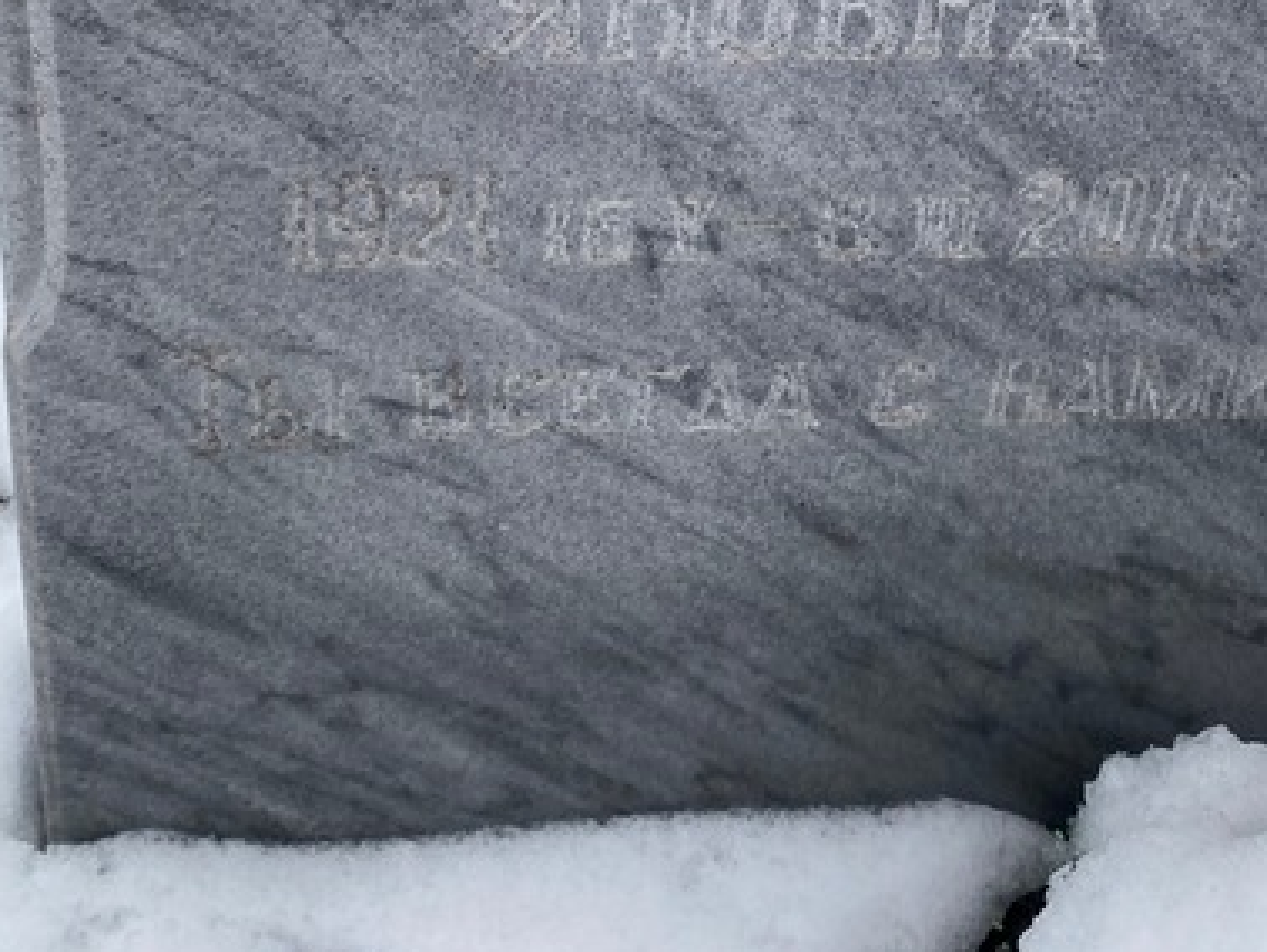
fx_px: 2014
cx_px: 637
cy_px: -34
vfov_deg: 25.1
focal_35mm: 55
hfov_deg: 34.9
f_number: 1.8
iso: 32
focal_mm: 4.25
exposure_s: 1/173
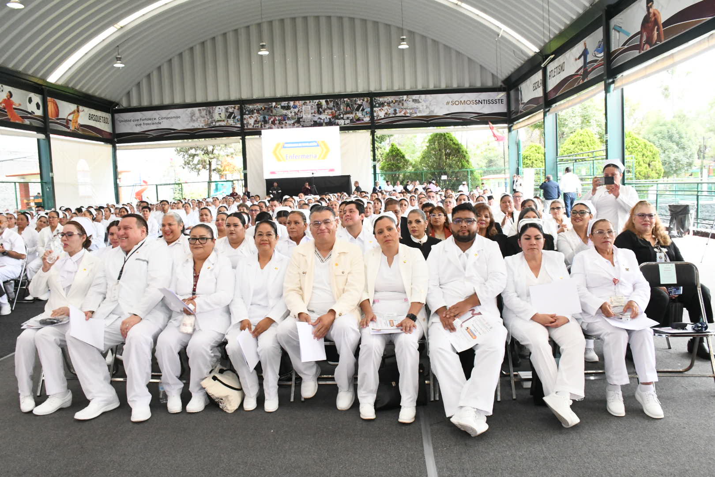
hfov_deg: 67.4
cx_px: 358
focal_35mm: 27
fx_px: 536
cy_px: 238
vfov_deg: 47.9
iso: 4000
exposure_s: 1/125
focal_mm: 18
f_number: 13
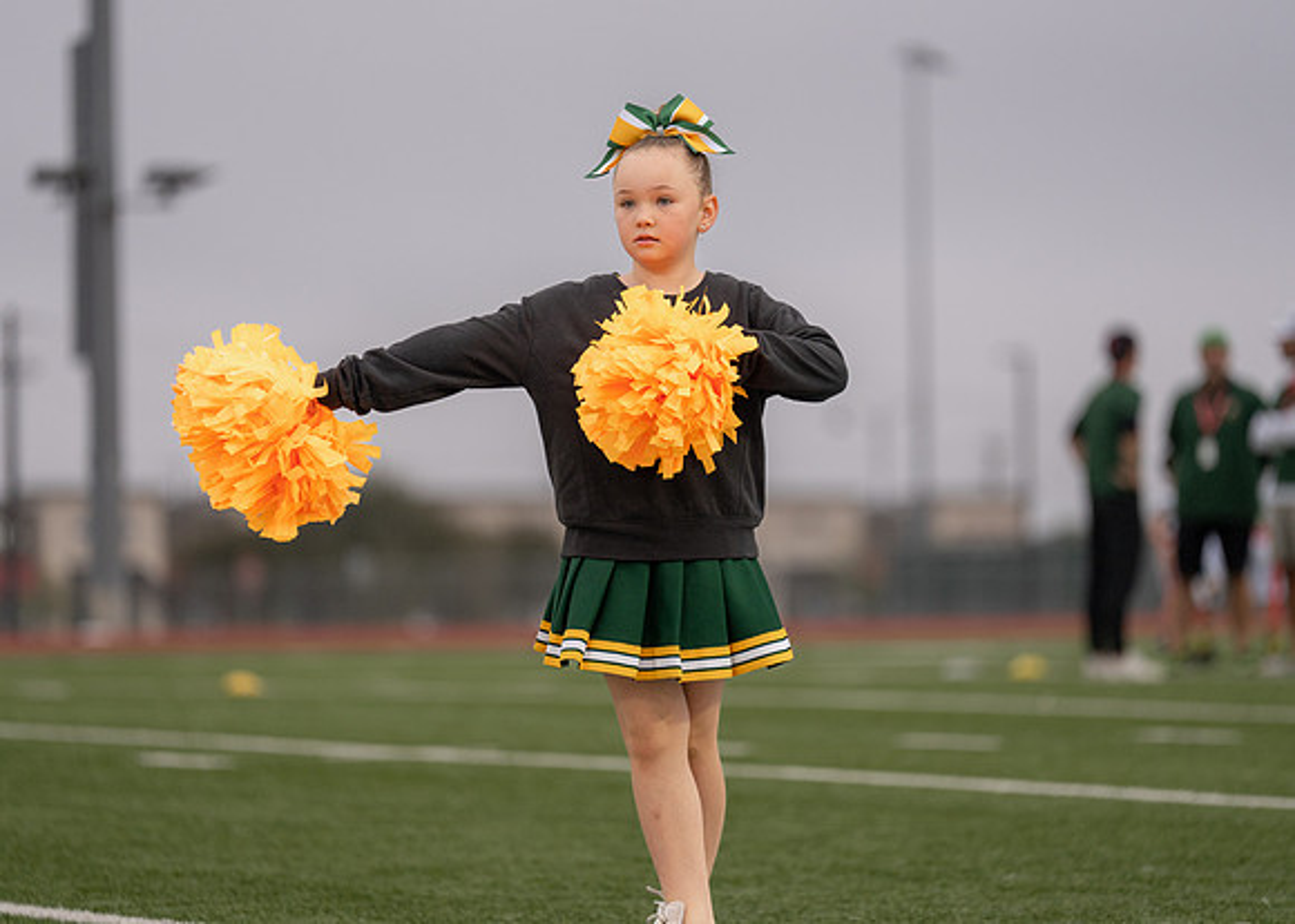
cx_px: 648
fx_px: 6935
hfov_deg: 10.7
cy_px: 462
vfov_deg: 7.6
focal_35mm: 189
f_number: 2.8
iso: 500
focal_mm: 180
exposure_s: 1/1000
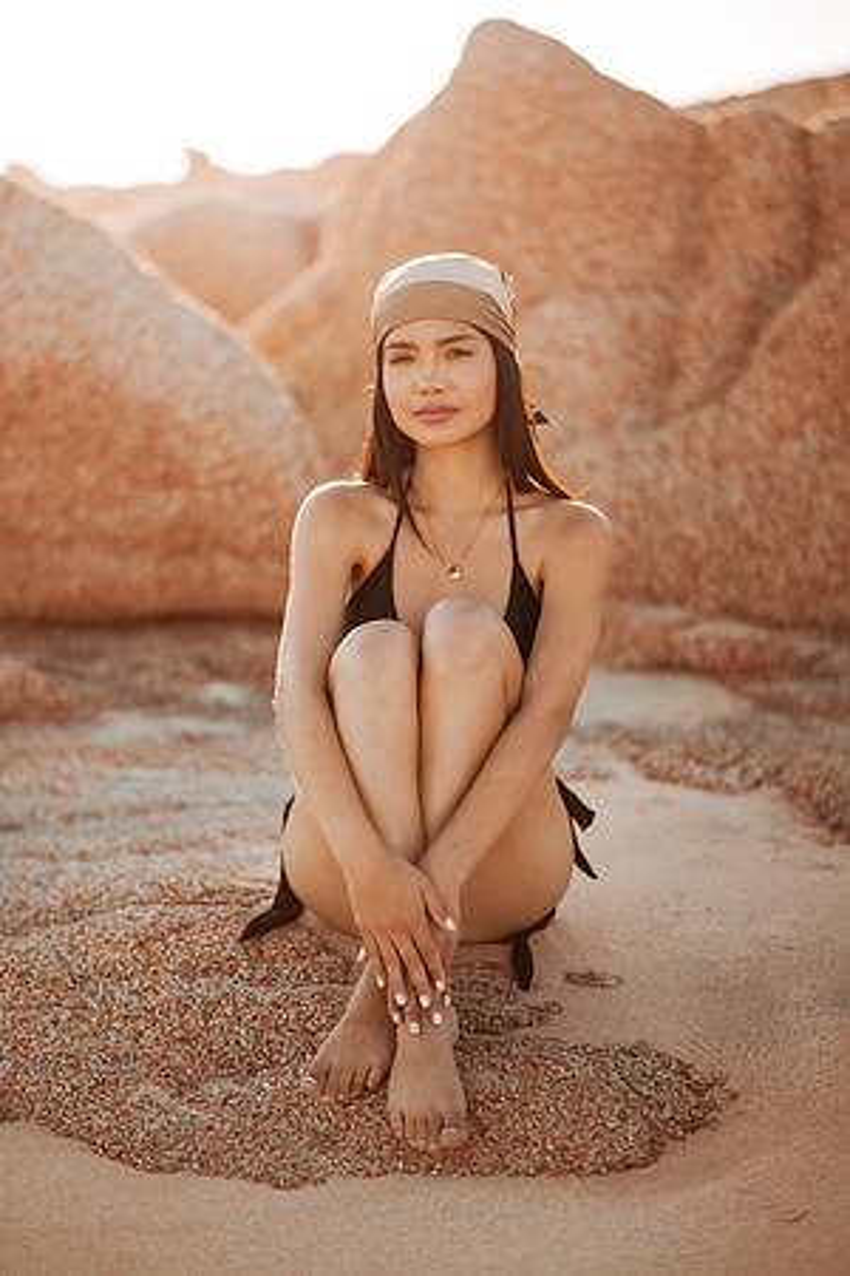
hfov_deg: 23.4
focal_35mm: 58
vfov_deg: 34.5
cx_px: 425
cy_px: 638
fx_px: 2054
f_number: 1.4
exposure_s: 1/2500
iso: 100
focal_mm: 58
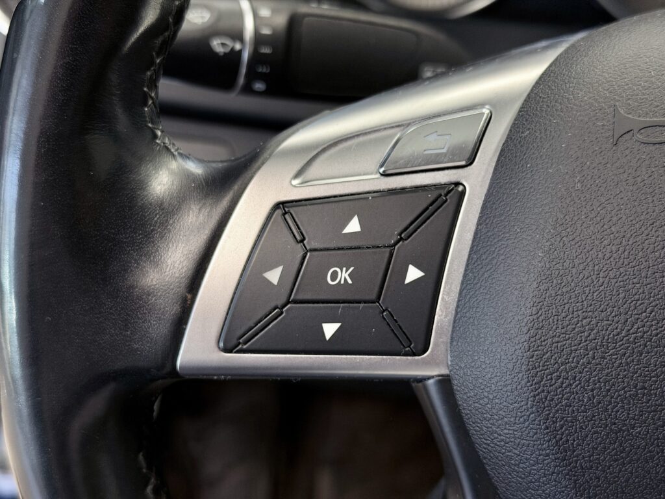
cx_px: 332
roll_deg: -2.7
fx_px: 922
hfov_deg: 39.7
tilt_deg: -35.0
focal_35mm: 48
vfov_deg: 30.3
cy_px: 250
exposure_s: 1/100
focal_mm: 6.76
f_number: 1.78
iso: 100
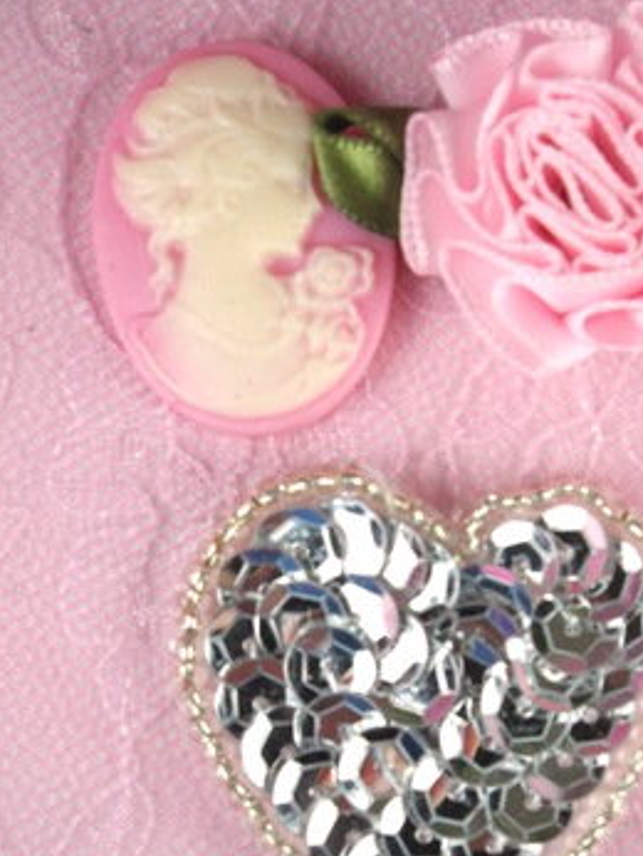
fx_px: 1286
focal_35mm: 52
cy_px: 574
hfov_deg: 27.8
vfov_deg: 36.4
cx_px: 441
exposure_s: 1/500
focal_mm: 6.5
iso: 80
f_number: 4.1
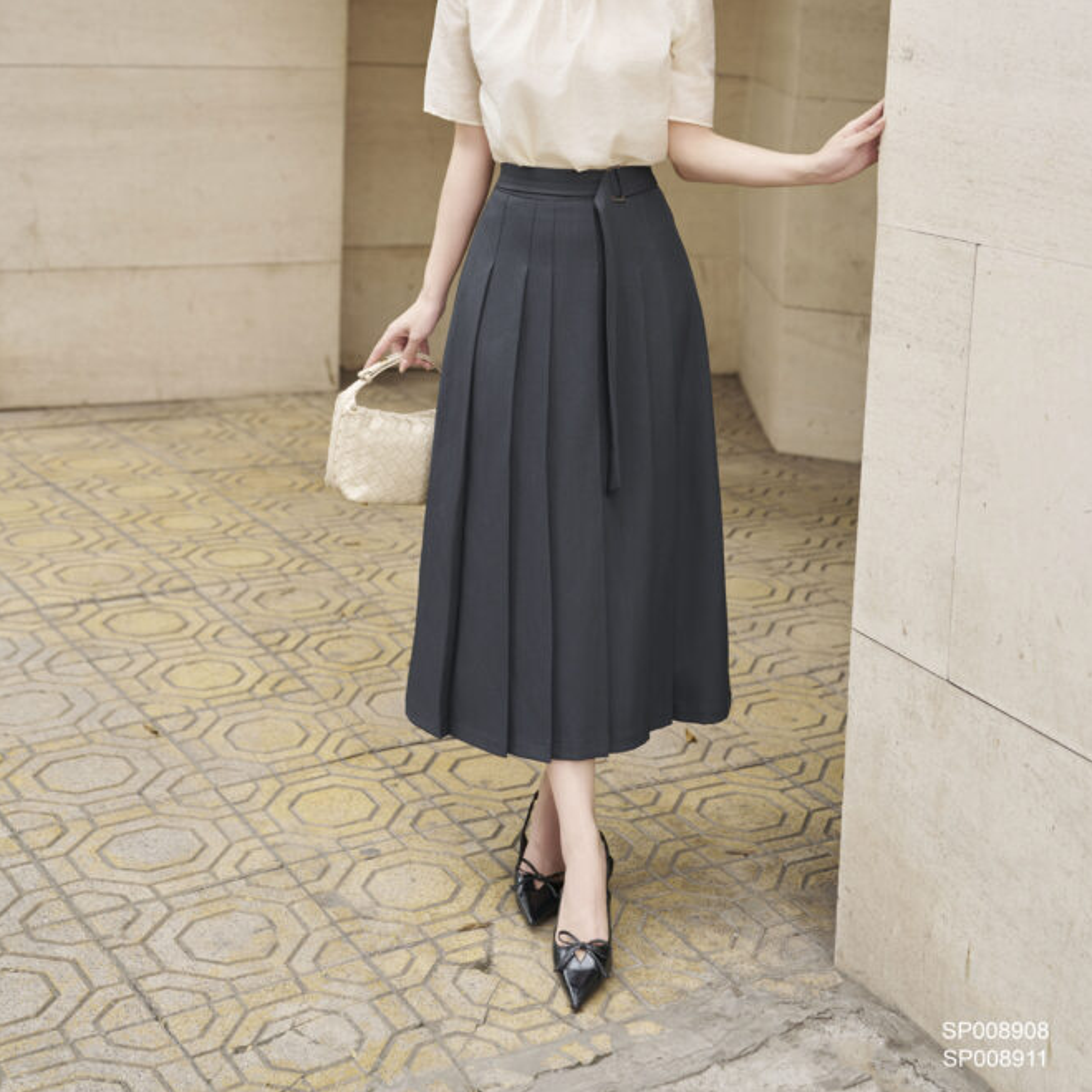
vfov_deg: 26.5
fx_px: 2284
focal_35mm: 64
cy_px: 276
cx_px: 545
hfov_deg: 26.9
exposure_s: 1/160
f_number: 3.2
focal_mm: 50
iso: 320
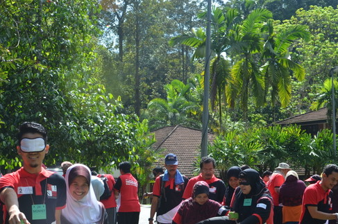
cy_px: 172
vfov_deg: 19.5
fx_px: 647
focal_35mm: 69
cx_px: 78
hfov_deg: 28.8
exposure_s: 1/640
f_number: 5
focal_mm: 28
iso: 250
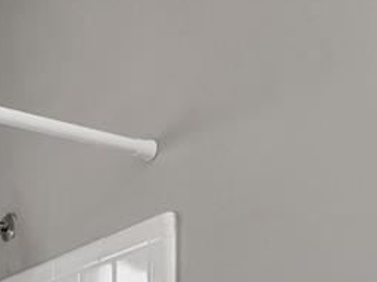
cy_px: 585
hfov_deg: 20.0
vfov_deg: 13.1
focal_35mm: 96
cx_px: 37
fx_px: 1046
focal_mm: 16
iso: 500
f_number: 7.1
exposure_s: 1/30
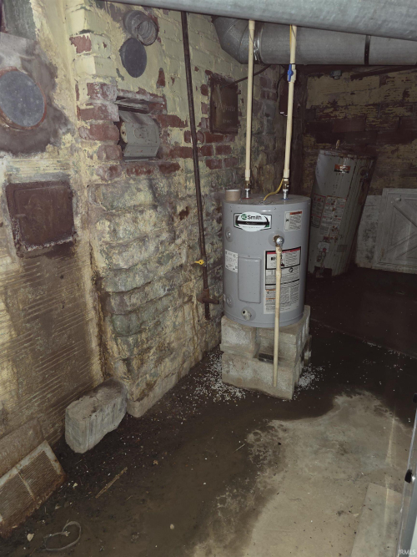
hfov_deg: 58.9
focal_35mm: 23
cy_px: 278
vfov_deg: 73.9
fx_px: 370
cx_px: 208
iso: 125
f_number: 1.7
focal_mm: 6.3
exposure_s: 1/12.4
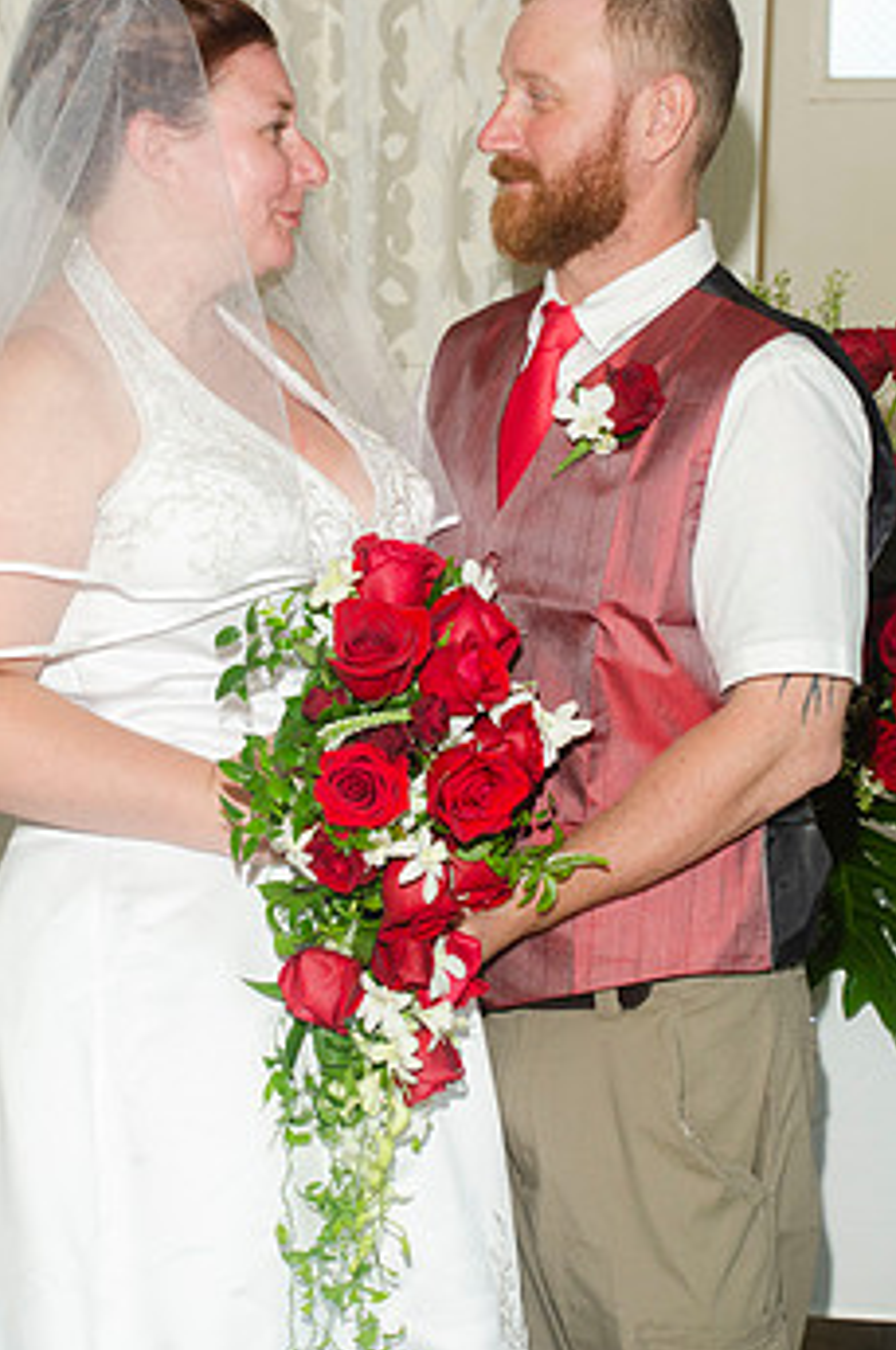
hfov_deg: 15.8
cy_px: 583
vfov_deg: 23.7
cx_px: 391
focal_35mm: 86
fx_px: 3220
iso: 400
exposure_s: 1/250
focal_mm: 44
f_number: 5.6
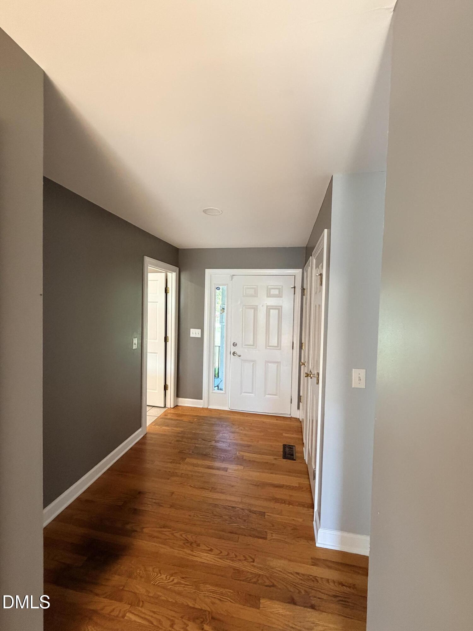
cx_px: 236
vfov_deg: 102.1
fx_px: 255
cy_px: 316
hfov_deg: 85.7
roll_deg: -1.8
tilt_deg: -1.8
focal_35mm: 14
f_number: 2.2
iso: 400
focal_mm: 2.22
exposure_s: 1/60
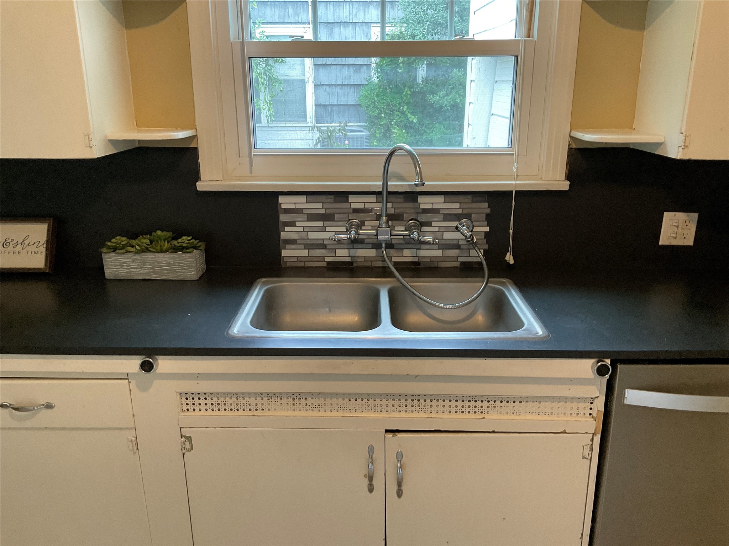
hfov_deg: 61.7
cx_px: 364
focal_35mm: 29
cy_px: 273
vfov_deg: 48.2
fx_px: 611
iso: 160
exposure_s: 1/60
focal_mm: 3
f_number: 1.8
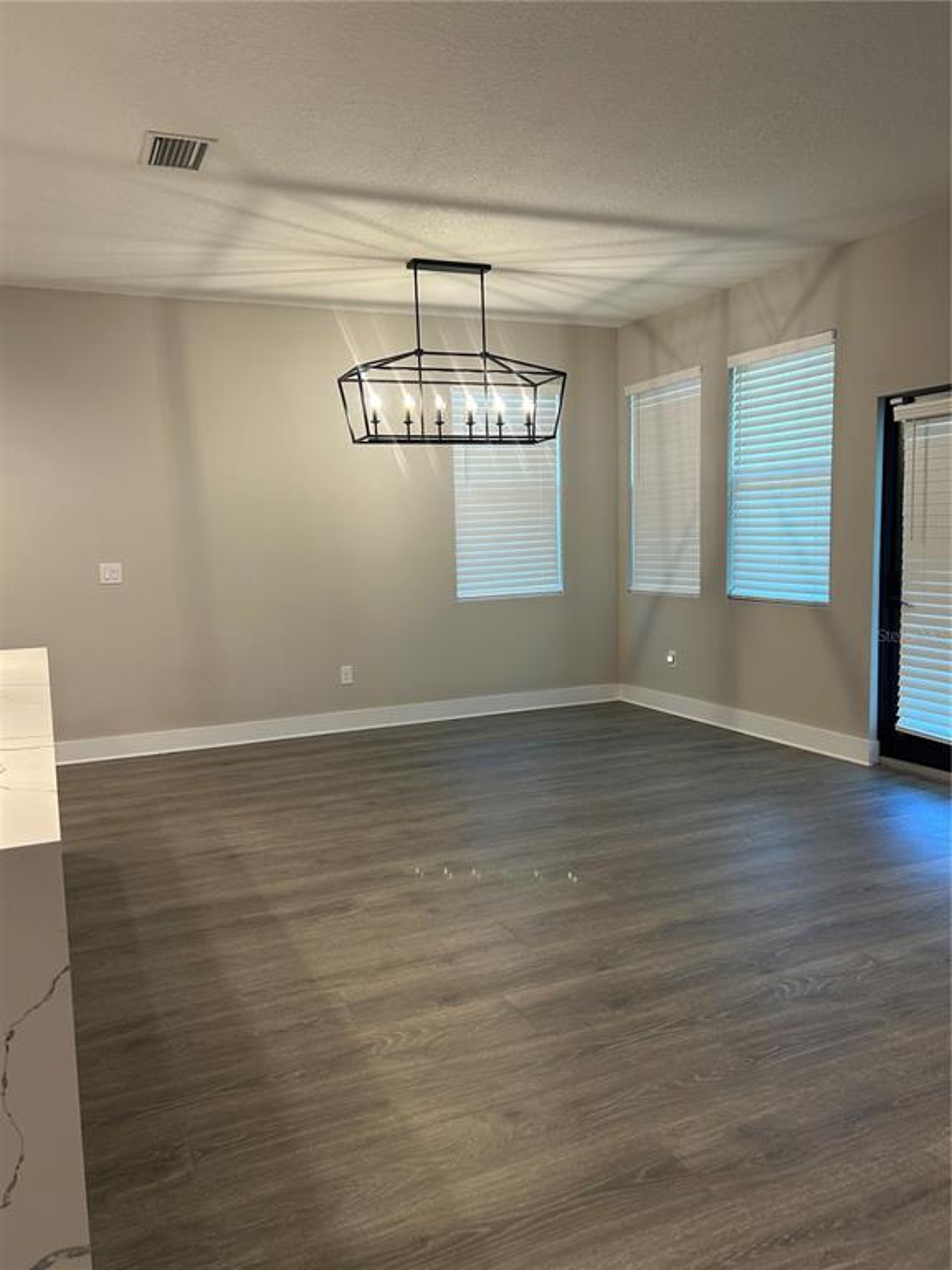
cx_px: 476
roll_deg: +2.1
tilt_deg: -5.5
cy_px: 635
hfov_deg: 53.1
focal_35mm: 26
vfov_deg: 67.3
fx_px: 953
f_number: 1.5
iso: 80
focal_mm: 5.7
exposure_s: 1/60
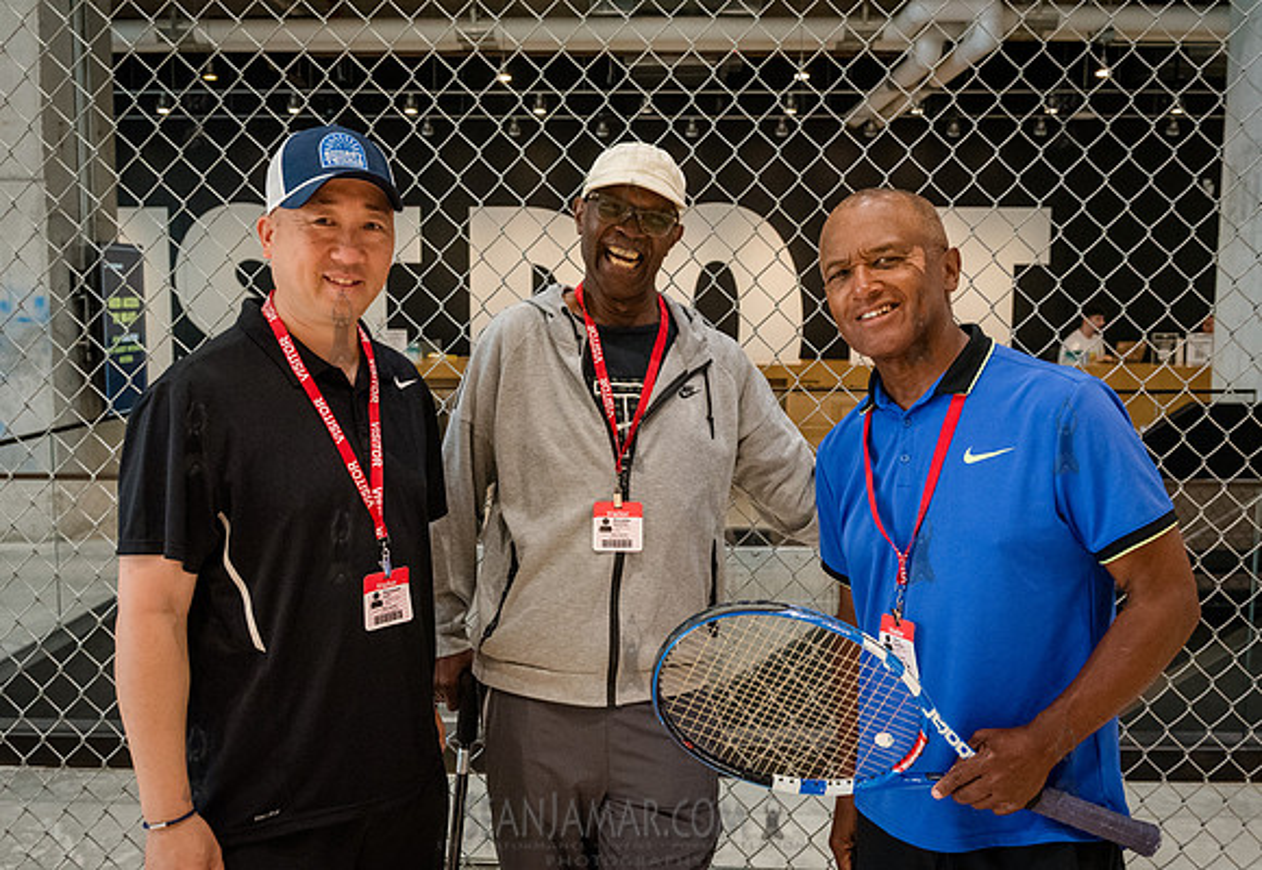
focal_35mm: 35
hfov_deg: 54.1
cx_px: 627
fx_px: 1236
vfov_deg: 38.8
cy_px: 420
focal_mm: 31
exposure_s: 1/320
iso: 5000
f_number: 4.5
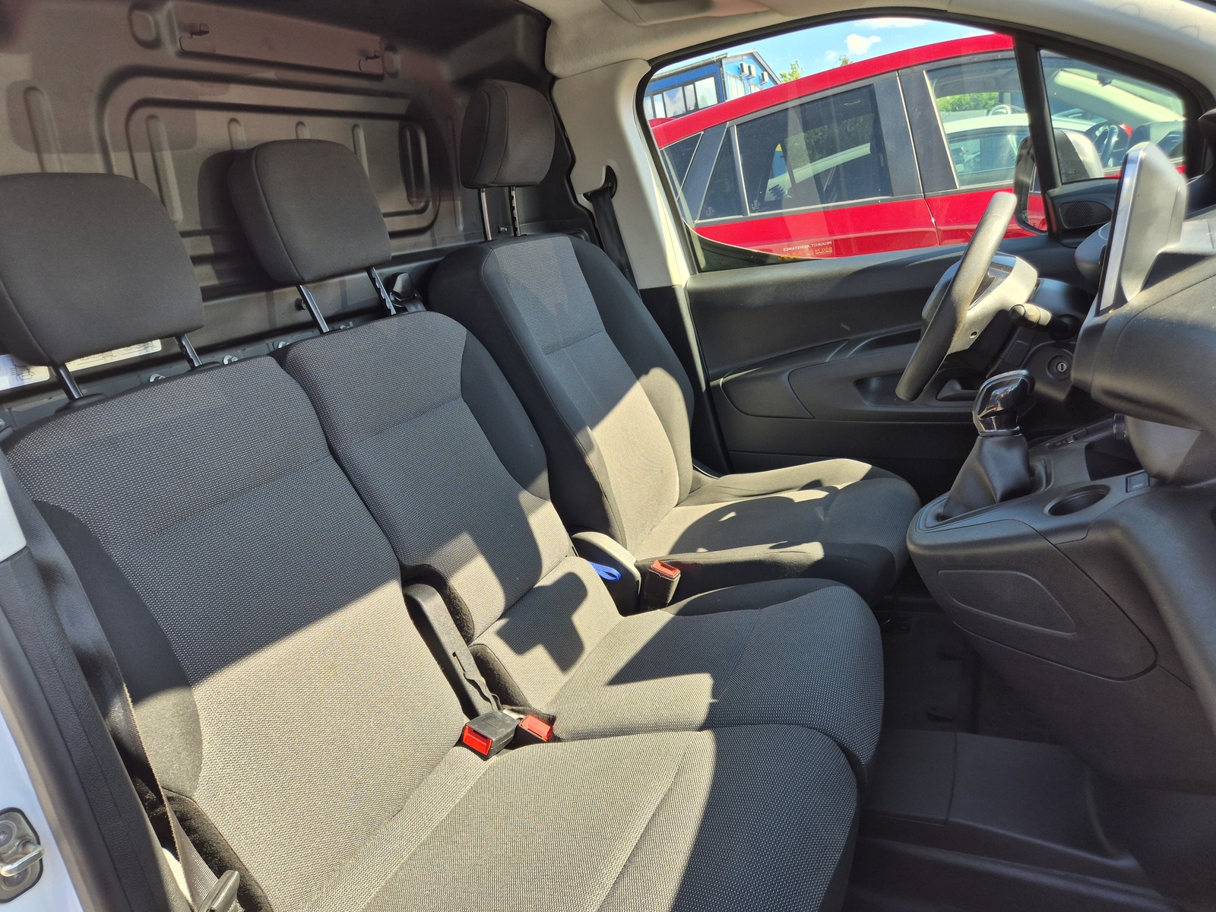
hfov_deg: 73.9
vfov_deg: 58.9
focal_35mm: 23
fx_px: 808
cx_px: 608
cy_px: 456
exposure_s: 1/180
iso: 25
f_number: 1.8
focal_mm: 5.4
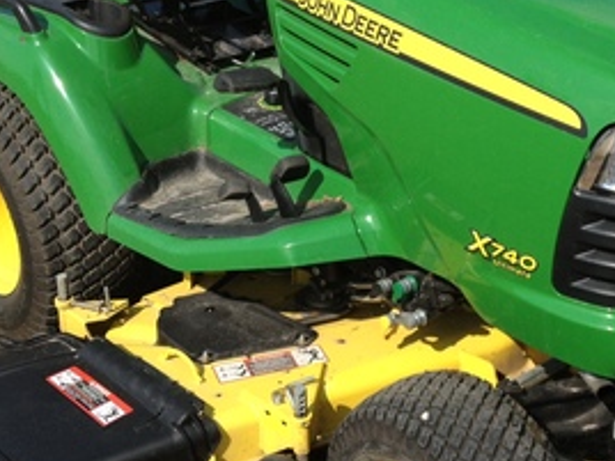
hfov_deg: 27.3
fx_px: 1261
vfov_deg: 20.7
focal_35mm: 71
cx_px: 365
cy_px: 220
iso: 50
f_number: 2.4
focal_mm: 4.28
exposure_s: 1/1783
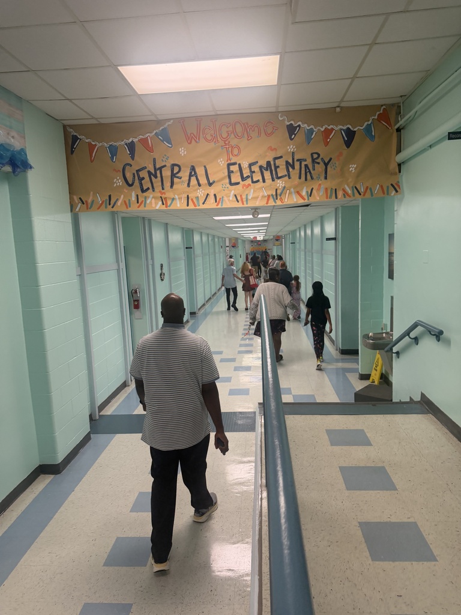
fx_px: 426
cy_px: 308
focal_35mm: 24
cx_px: 230
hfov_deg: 56.8
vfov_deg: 71.6
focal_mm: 6.76
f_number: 1.78
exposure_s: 1/179
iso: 200
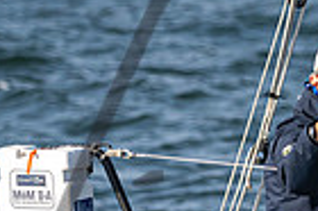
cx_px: 286
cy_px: 179
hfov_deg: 2.0
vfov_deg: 1.3
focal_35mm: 1021
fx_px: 9008
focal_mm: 180
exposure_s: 1/3200
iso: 400
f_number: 4.8
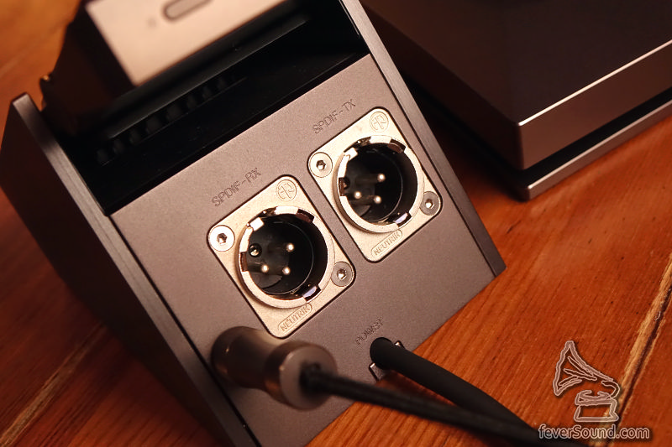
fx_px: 896
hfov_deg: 41.1
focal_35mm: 48
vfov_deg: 28.1
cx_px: 336
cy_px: 224
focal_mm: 17.48
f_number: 4
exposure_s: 1/60
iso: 1600
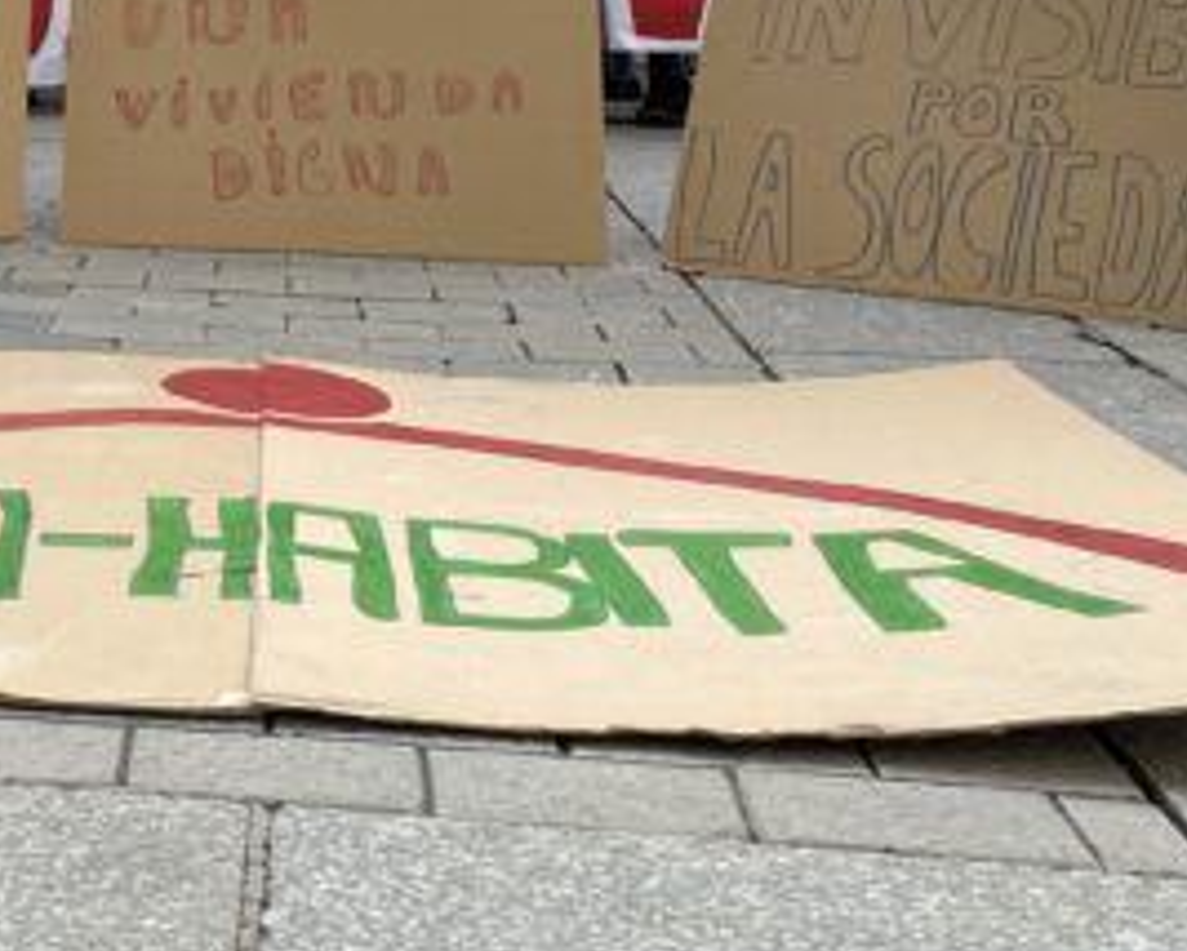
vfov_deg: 19.8
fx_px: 2566
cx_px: -218
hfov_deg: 23.8
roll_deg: -0.4
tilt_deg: -1.2
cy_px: -164
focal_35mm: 73
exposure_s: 1/738
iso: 32
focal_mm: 4.25
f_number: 1.8
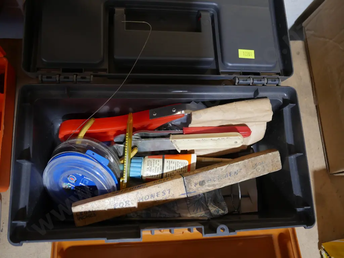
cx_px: 172
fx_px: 298
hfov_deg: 59.9
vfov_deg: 46.8
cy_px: 129
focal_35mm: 30
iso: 800
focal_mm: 15
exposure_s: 1/60
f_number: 3.6
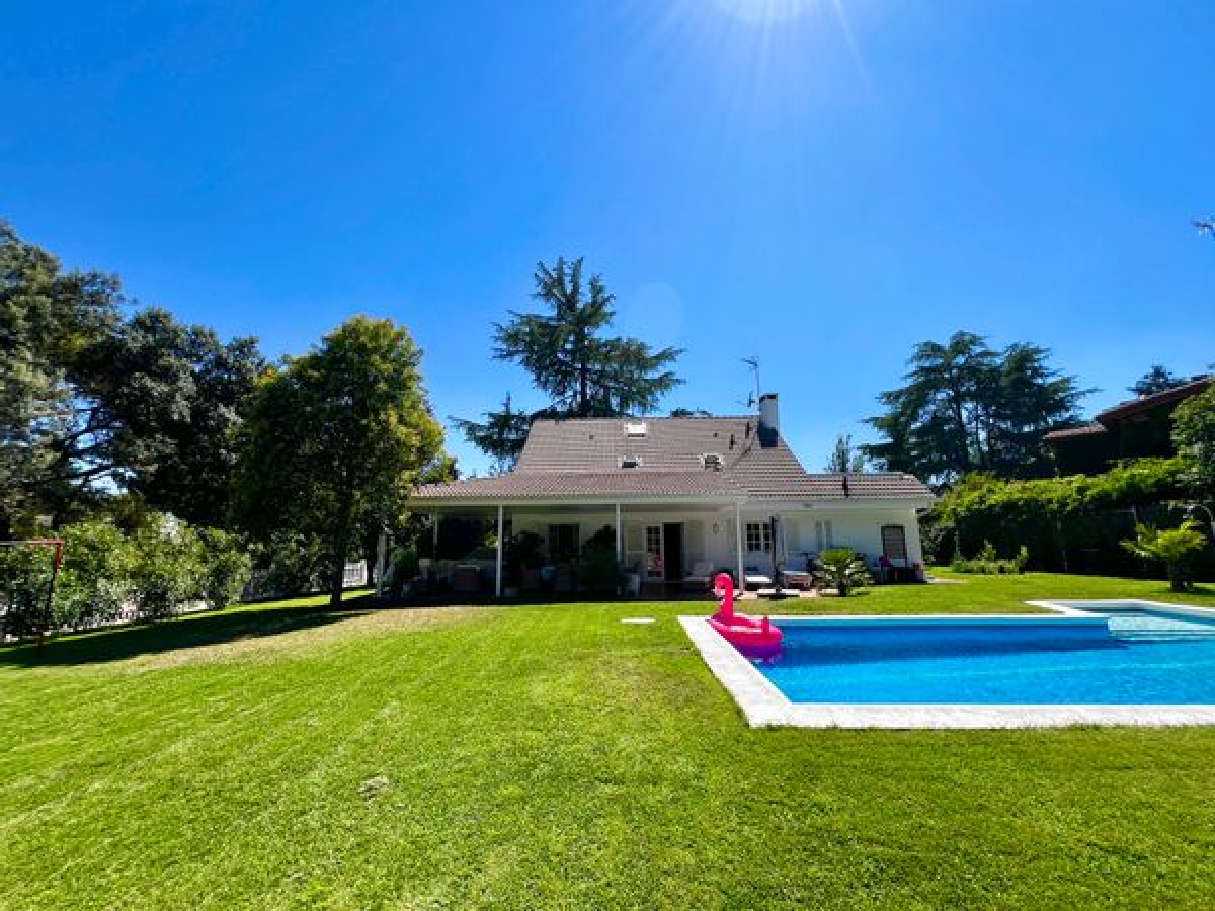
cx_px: 608
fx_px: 456
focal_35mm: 13
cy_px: 456
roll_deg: +0.1
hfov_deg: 106.2
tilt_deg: +9.6
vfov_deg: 89.9
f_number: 1.8
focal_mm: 1.57
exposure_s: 1/1488
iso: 32
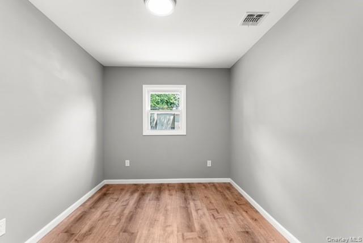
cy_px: 122
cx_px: 182
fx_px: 172
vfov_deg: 70.6
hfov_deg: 93.2
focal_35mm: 17
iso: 160
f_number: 2.8
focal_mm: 17
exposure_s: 1/10
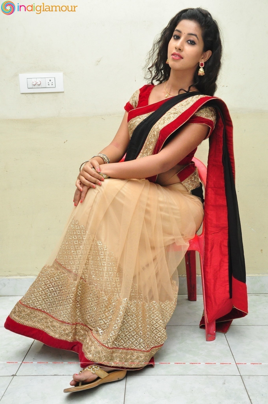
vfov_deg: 49.6
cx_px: 134
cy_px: 202
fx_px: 437
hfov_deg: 34.1
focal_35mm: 39
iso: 1600
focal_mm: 26
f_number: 7.1
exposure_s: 1/125
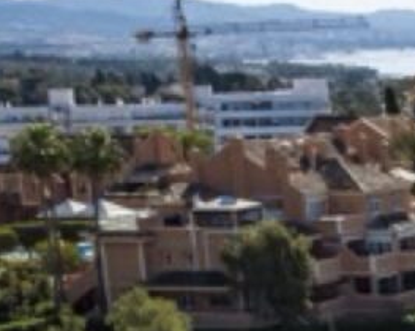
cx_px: 1108
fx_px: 1976
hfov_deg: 10.0
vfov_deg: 9.2
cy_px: 564
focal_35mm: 161
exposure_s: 1/3200
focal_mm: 8.38
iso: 100
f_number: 2.8
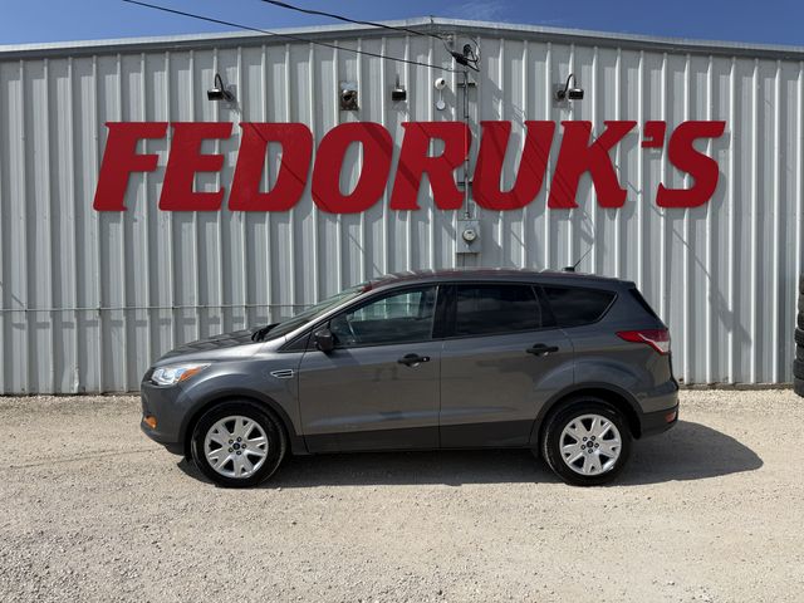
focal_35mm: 24
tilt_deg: -1.6
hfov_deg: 71.6
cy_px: 302
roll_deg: +0.5
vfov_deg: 56.8
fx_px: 557
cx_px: 402
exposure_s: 1/8130
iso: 80
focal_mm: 6.76
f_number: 1.78
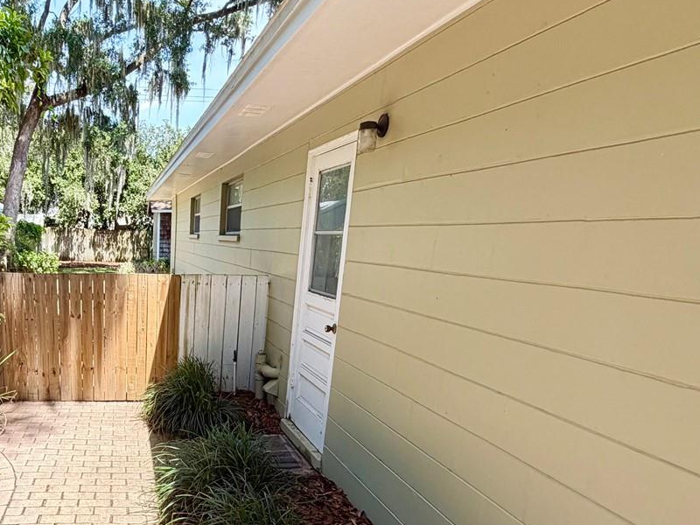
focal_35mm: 28
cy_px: 390
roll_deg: -1.7
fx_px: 566
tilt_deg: -15.2
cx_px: 161
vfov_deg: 48.0
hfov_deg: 59.5
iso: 50
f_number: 2.2
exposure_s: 1/502
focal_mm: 2.22
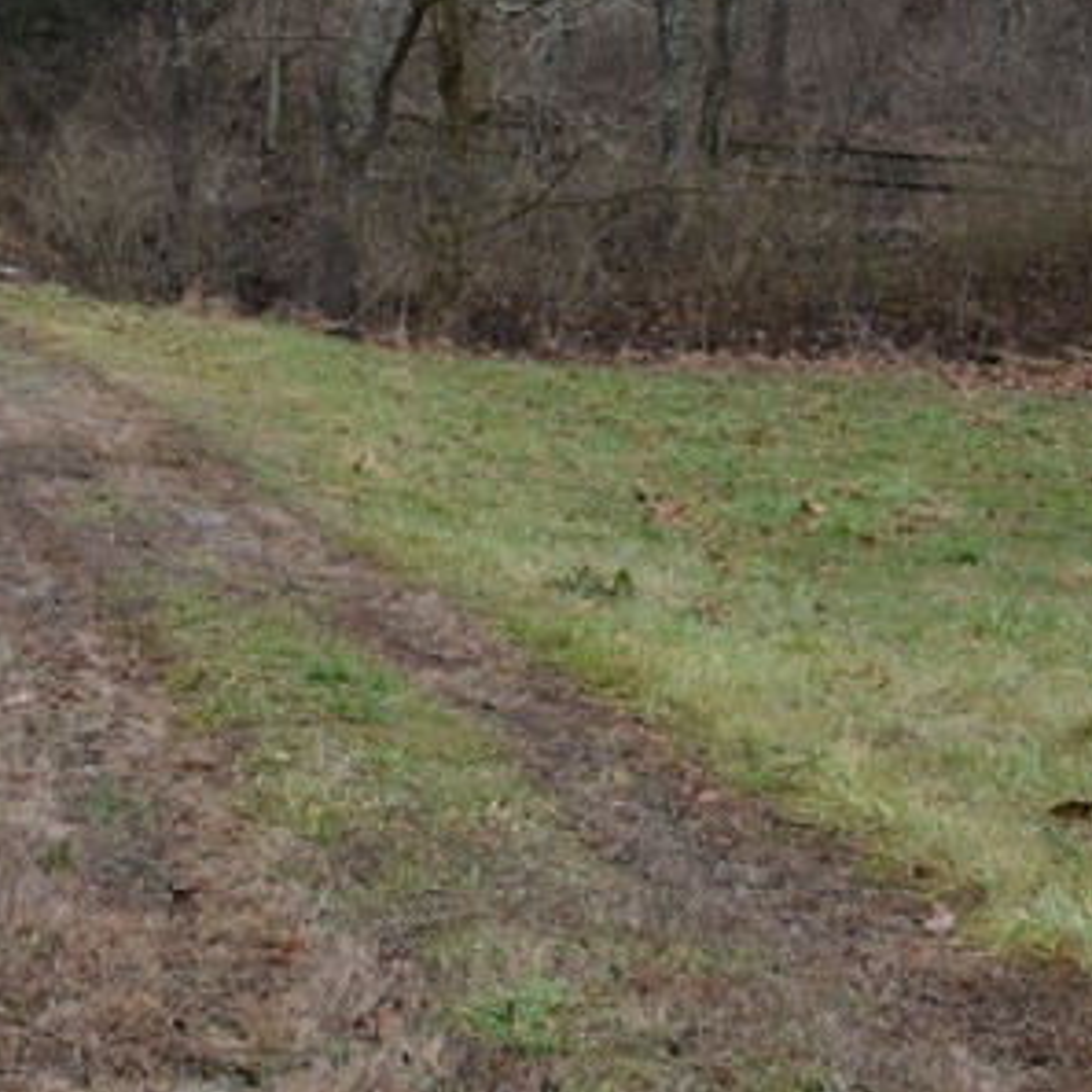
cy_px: 103
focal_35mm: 121
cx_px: -272
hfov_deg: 13.9
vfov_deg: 14.3
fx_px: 4319
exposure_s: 1/125
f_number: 5.6
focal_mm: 26
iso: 320
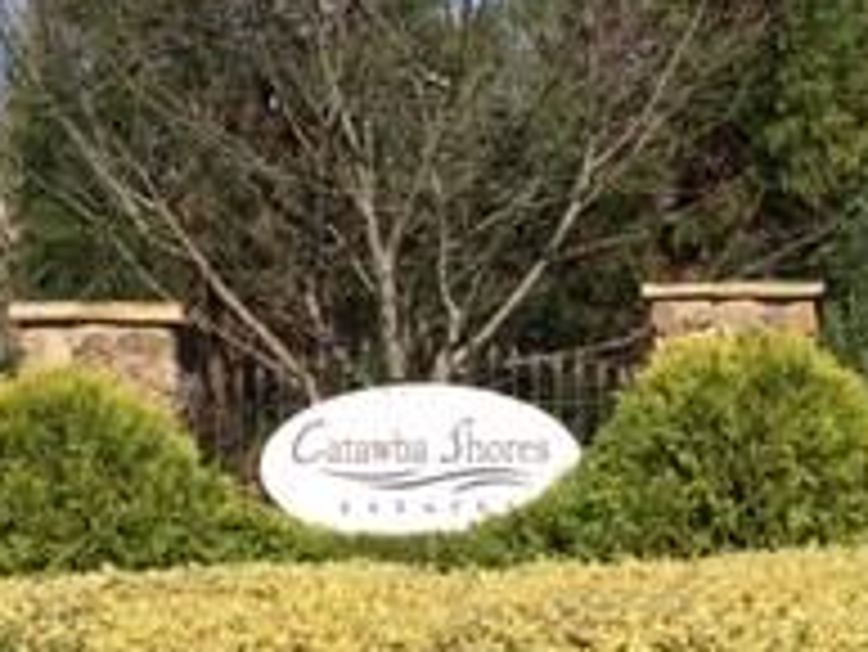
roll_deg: +0.1
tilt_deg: +2.6
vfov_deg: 15.4
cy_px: 409
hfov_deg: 20.4
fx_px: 2409
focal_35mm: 96
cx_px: 477
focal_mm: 4.15
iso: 25
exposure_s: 1/1374
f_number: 2.2
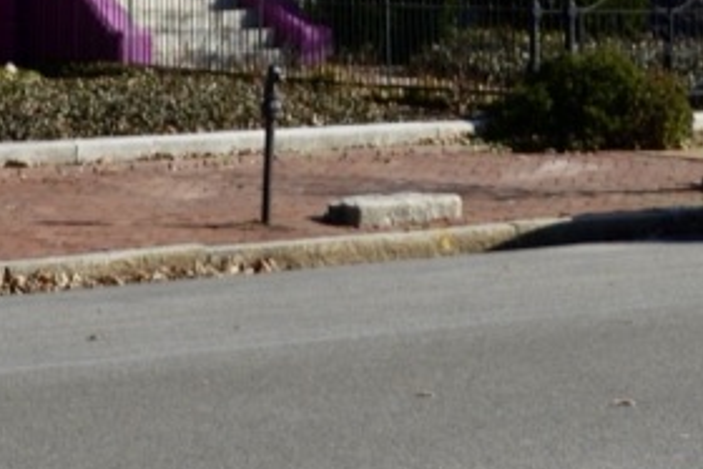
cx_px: 462
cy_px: -591
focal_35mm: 188
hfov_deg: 11.0
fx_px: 3663
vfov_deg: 7.0
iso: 180
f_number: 4
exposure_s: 1/4000
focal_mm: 25
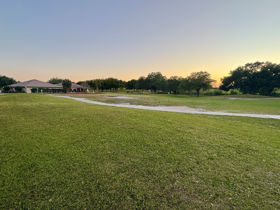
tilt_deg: -9.4
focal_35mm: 17
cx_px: 127
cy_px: 111
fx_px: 137
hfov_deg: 90.8
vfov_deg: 74.6
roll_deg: +0.2
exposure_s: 1/99
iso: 100
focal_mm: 2.22
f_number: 2.2
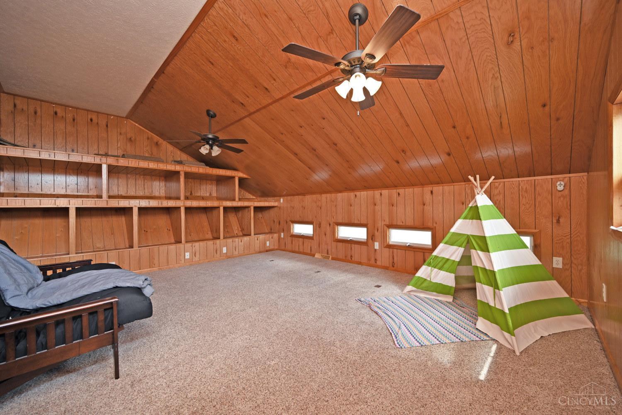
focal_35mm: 14
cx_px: 311
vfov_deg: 81.2
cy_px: 208
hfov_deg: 104.3
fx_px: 242
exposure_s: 1/60
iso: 500
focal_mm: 14
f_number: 4
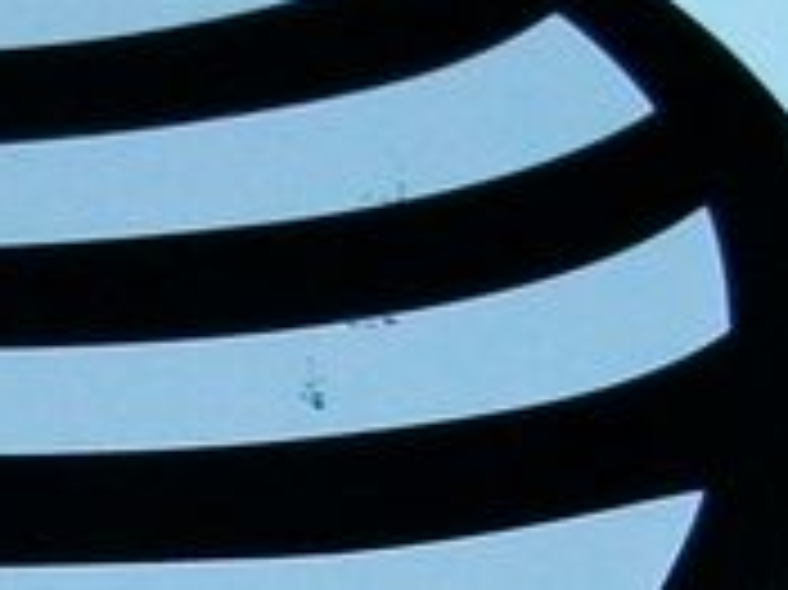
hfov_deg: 9.9
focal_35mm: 194
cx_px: -324
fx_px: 4413
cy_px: 563
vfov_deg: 7.6
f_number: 2.8
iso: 120
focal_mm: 5.7
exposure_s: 1/60
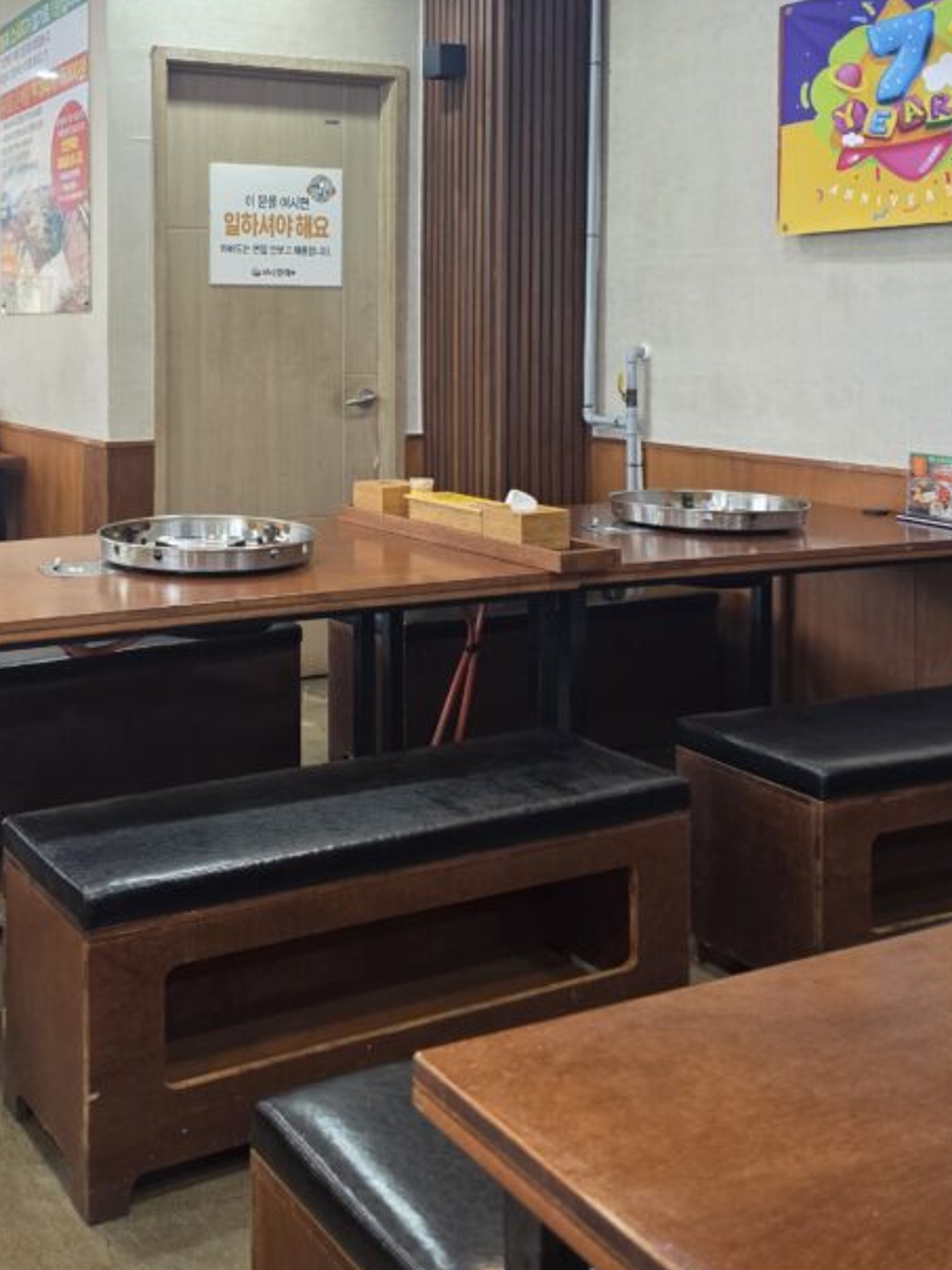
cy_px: 355
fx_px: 1430
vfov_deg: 46.5
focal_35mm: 39
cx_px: 174
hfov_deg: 35.5
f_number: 1.7
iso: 250
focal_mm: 6.3
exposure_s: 1/120
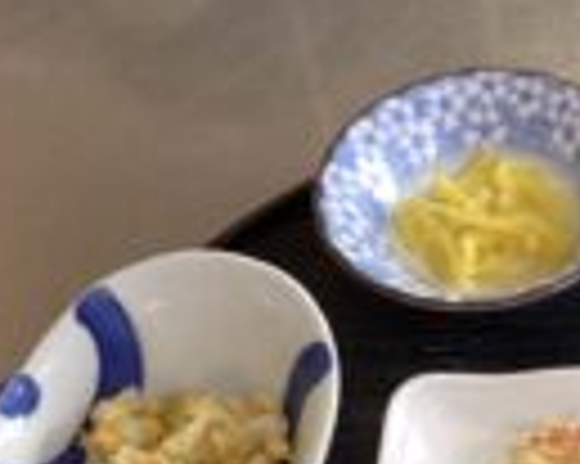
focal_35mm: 88
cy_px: 615
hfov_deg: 20.3
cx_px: 713
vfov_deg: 16.4
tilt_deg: -60.2
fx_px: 1509
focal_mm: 3.3
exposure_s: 1/60
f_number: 2.4
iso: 250
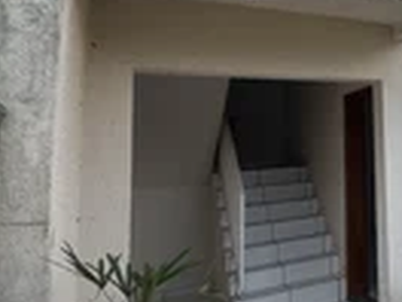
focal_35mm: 41
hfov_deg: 32.0
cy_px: 102
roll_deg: +3.2
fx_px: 476
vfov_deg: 34.8
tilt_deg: +5.3
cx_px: 548
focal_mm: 2.22
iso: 40
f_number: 2.2
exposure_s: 1/625
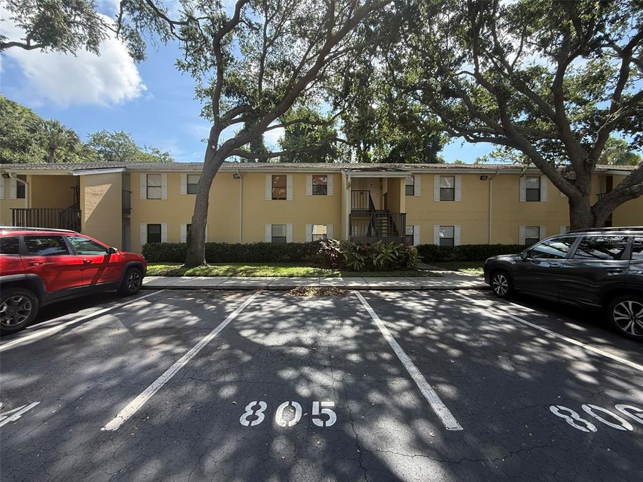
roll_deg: -0.4
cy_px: 241
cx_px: 322
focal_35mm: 14
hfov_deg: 102.1
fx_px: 260
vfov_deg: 85.7
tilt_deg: -0.4
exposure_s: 1/540
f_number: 2.2
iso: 64
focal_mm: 2.22
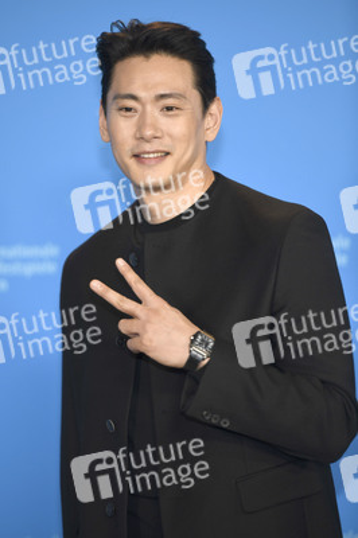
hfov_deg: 6.9
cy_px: 269
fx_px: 2988
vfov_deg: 10.3
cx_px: 179
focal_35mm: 200
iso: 640
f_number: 3.2
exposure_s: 1/400
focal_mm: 200
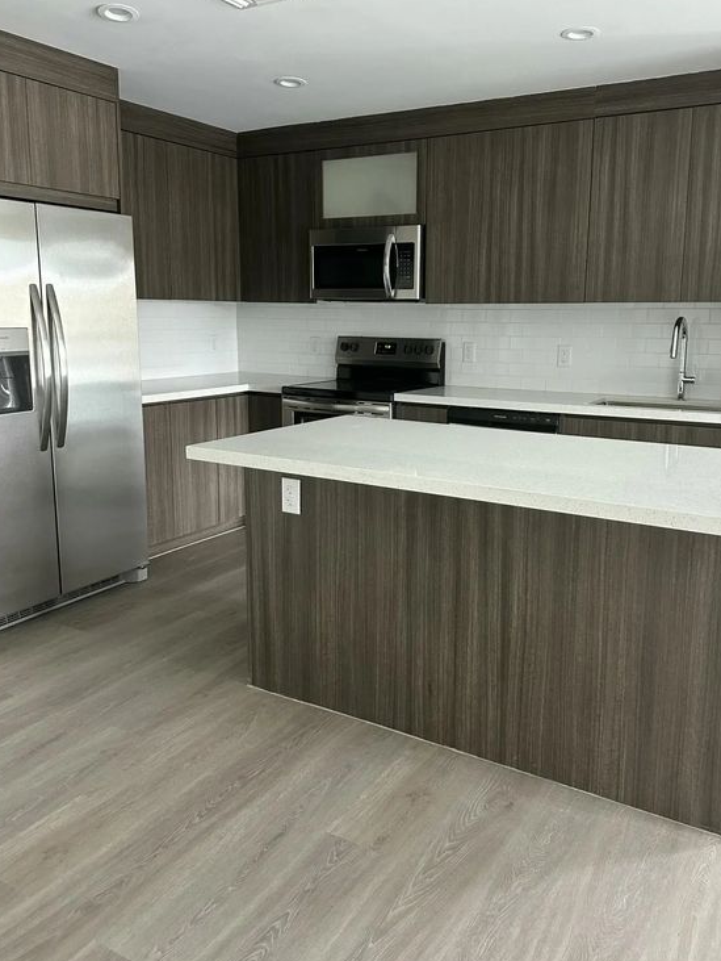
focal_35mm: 28
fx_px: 777
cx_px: 404
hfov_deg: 49.7
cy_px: 446
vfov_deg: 63.3
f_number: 1.78
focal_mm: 6.86
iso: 400
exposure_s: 1/60
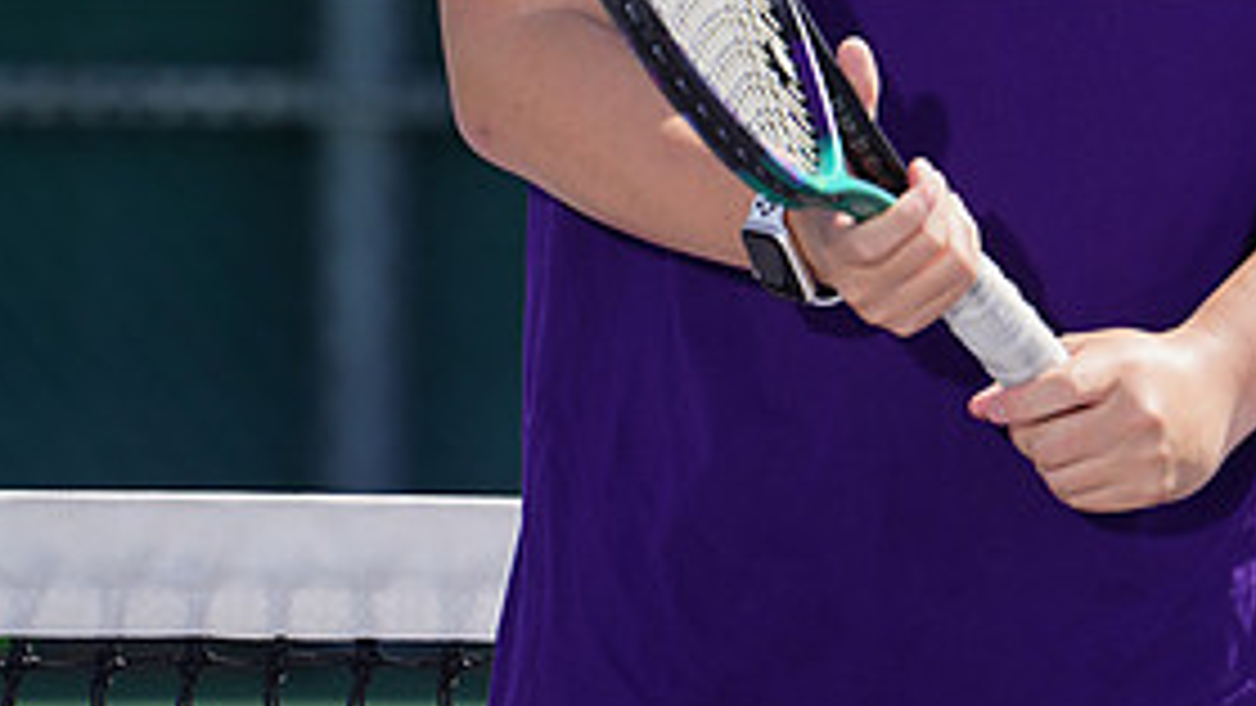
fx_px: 29044
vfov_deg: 1.4
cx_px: 804
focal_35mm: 872
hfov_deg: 2.5
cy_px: -157
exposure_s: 1/250
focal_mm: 400
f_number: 9
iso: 100
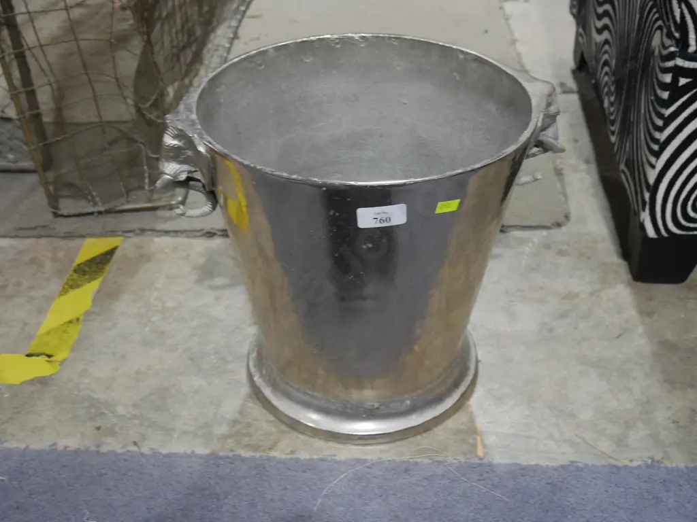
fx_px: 926
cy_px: 261
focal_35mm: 46
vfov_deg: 31.5
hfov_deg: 41.2
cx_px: 348
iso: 800
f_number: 5.1
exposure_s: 1/60
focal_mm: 23
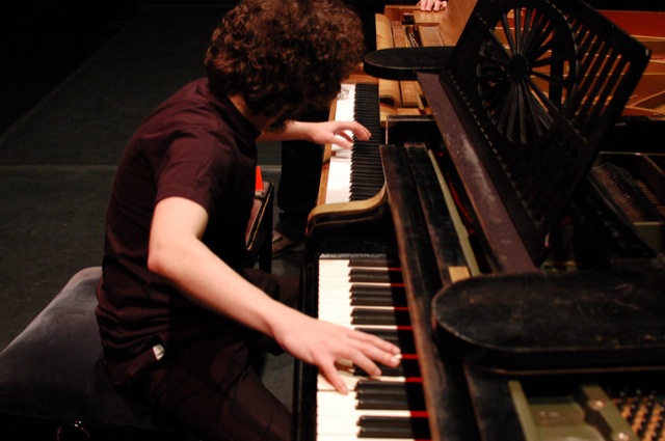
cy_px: 220
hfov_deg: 37.9
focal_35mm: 52
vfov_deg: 25.7
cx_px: 332
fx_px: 969
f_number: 5
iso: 1600
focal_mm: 35
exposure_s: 1/100
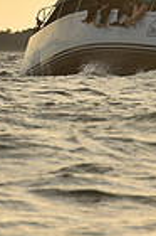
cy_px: -189
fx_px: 5401
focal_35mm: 829
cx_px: 138
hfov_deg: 1.7
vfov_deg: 2.5
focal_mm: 200
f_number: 9
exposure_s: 1/640
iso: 250
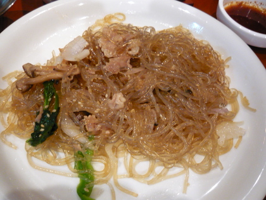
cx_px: 133
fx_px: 254
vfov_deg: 42.9
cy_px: 100
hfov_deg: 55.4
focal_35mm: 33
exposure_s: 1/13
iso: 400
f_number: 2.8
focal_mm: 5.5
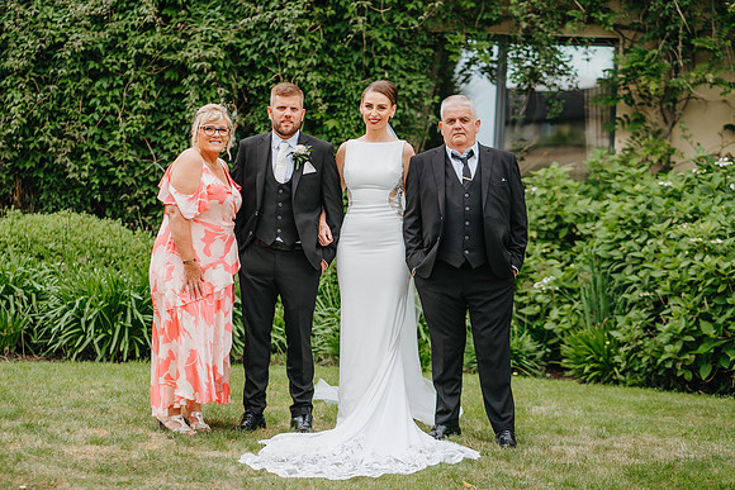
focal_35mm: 99
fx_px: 2026
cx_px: 306
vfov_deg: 13.8
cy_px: 245
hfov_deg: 20.5
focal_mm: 85
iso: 125
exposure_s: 1/640
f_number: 2.8
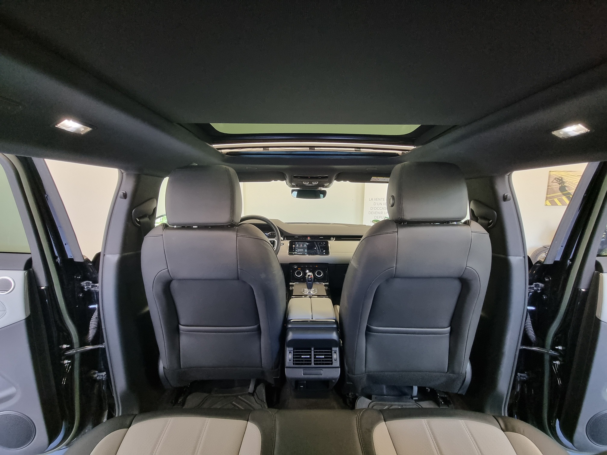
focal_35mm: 13
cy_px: 228
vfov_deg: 89.9
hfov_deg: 106.2
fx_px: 228
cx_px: 304
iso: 400
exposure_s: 1/33
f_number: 2.2
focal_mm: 2.2
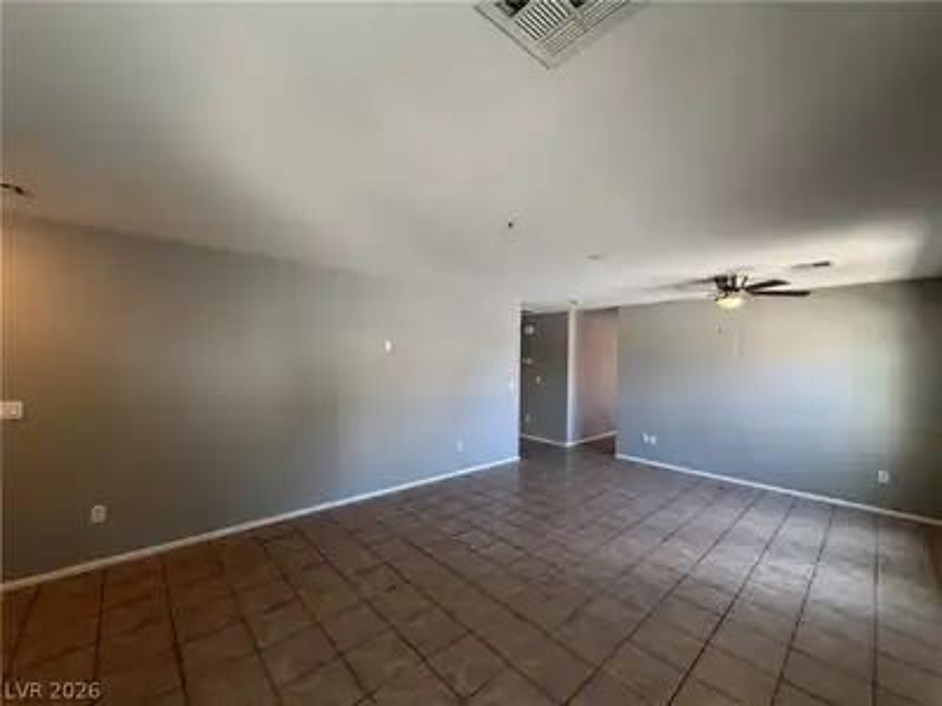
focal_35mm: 14
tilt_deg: +0.6
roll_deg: -1.2
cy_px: 353
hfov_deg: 102.1
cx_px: 471
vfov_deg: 85.7
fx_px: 381
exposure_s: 1/121
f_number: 2.2
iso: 320
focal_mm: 2.22
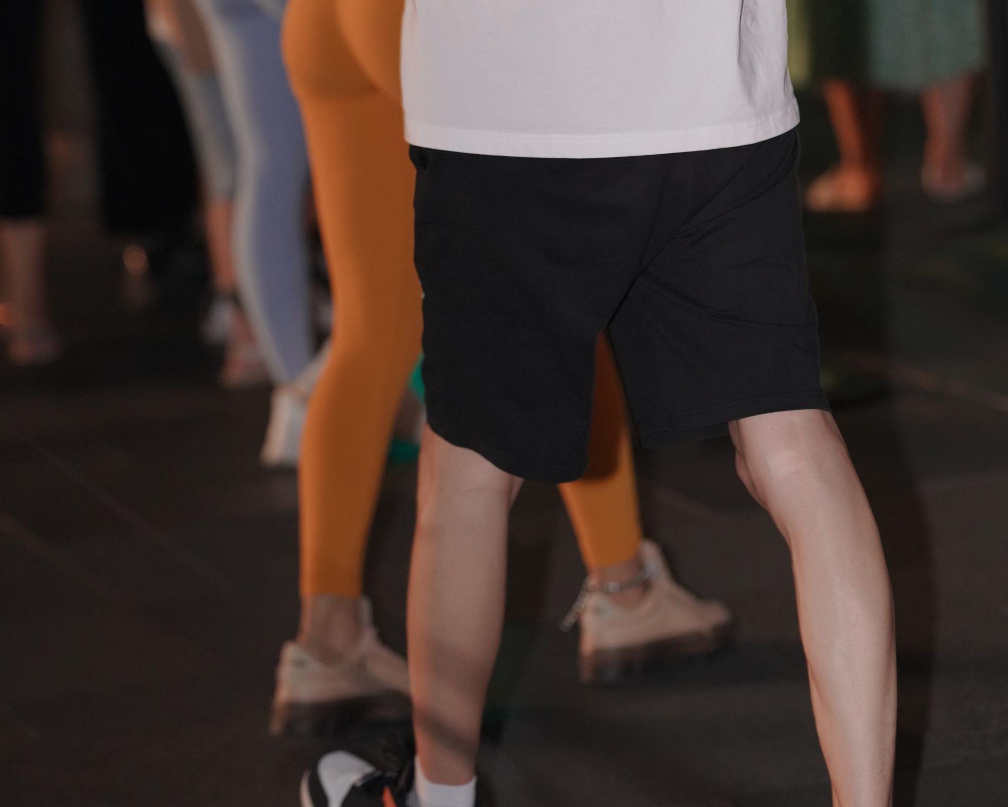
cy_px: 59
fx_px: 5698
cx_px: 504
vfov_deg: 8.1
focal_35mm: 191
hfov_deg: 10.1
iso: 2000
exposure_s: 1/250
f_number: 3.2
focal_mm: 135
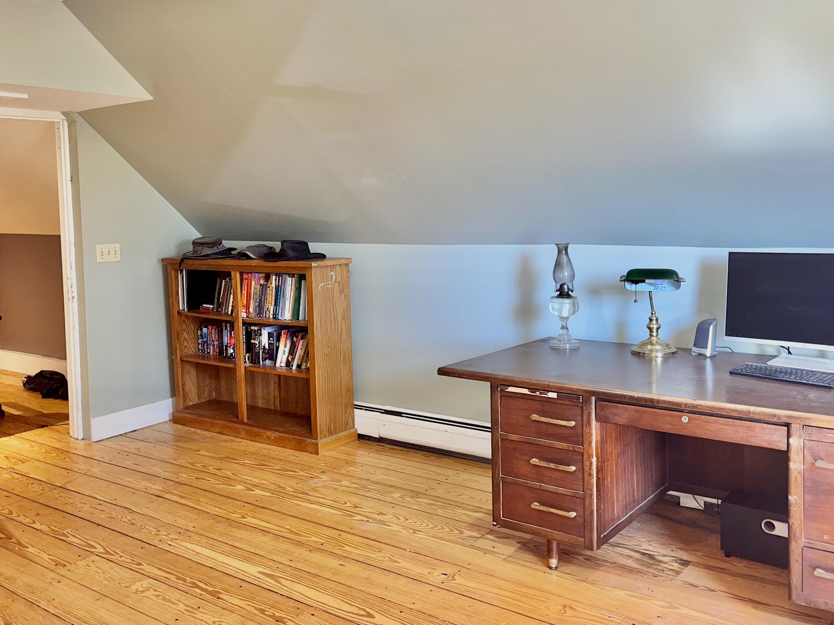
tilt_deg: -4.8
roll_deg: +0.8
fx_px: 795
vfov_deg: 42.9
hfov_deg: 55.3
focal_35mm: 33
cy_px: 272
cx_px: 431
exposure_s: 1/22
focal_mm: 5.1
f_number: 1.6
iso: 32
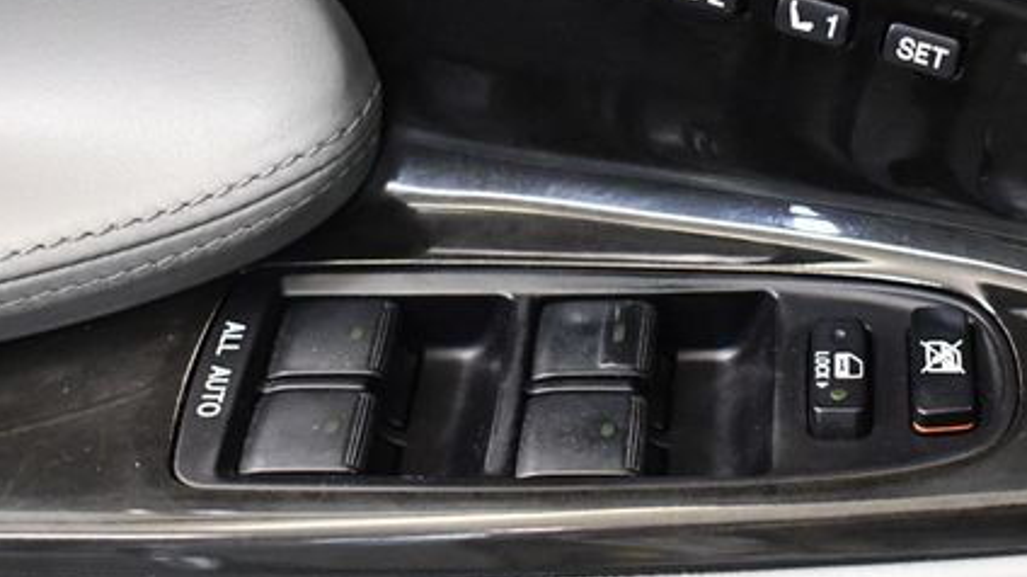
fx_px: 2069
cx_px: 639
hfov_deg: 27.8
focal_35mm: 76
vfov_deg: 15.8
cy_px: 172
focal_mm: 24
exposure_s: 1/60
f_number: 4
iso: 3600
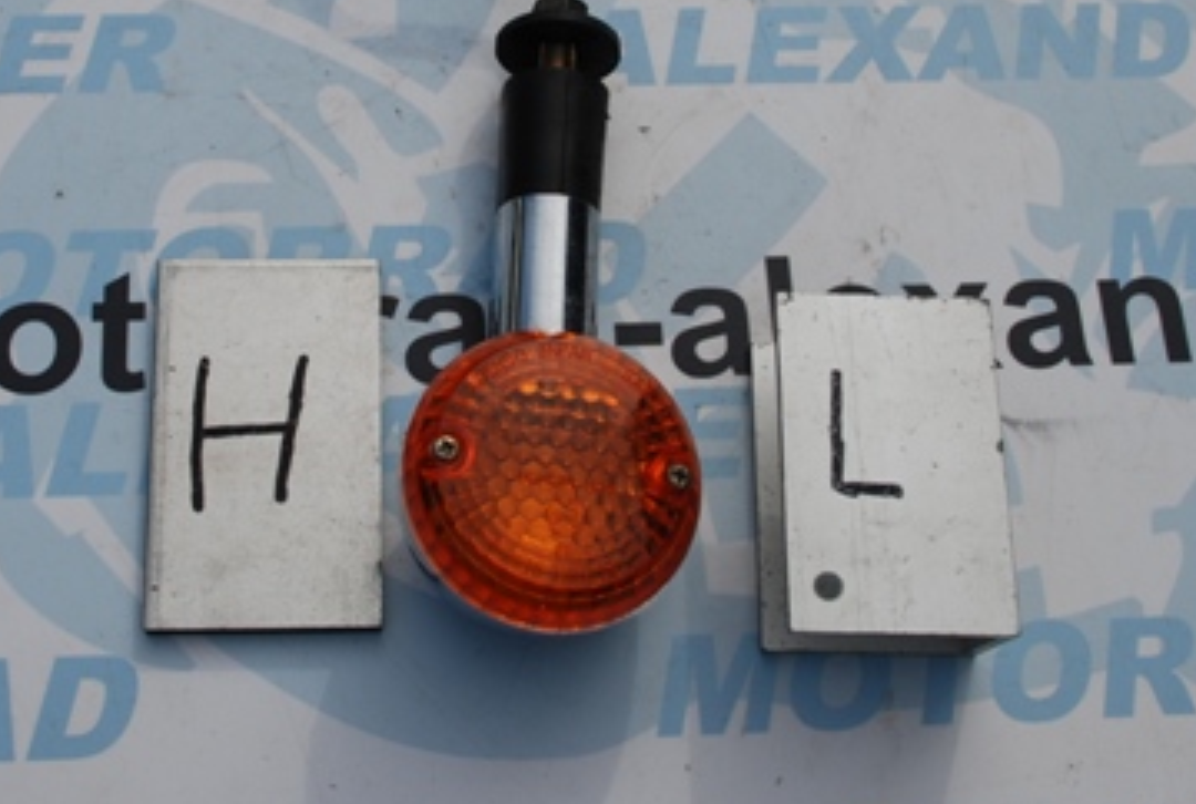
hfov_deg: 31.3
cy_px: 123
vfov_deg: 21.0
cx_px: 522
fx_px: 2132
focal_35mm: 64
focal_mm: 24
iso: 100
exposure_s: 1/250
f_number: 8
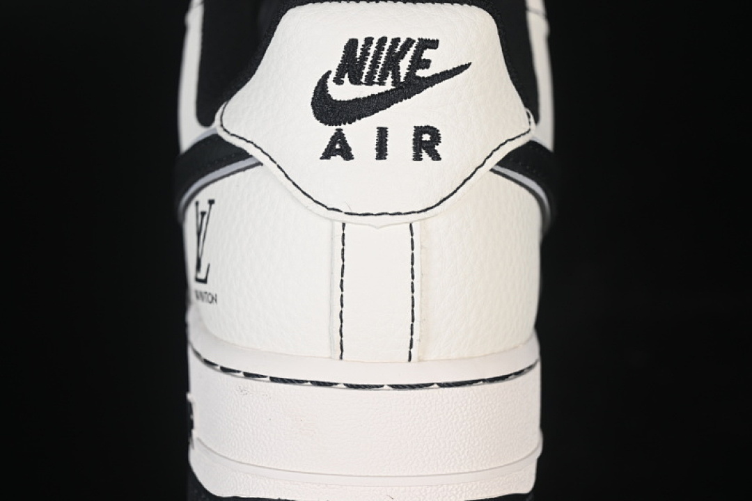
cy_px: 250
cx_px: 376
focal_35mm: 75
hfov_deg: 27.0
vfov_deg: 18.2
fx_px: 1567
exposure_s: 1/80
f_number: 7.1
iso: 160
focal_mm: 50
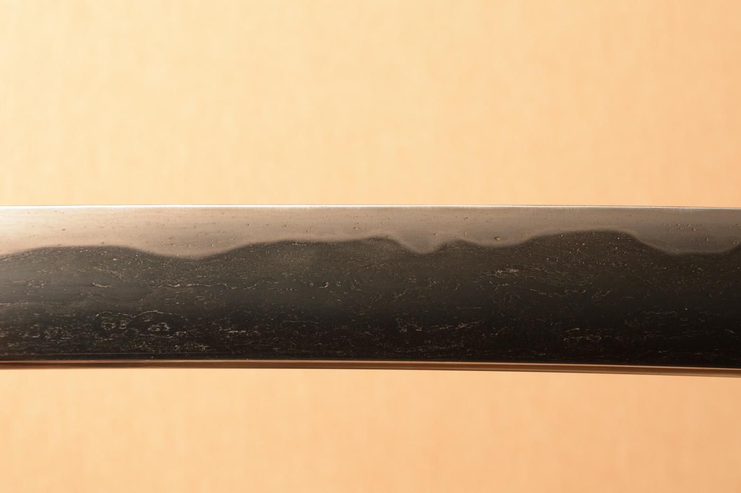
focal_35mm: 120
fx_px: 2468
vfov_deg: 11.4
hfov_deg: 17.1
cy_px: 246
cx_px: 370
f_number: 11
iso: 400
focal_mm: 80
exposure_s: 1/2
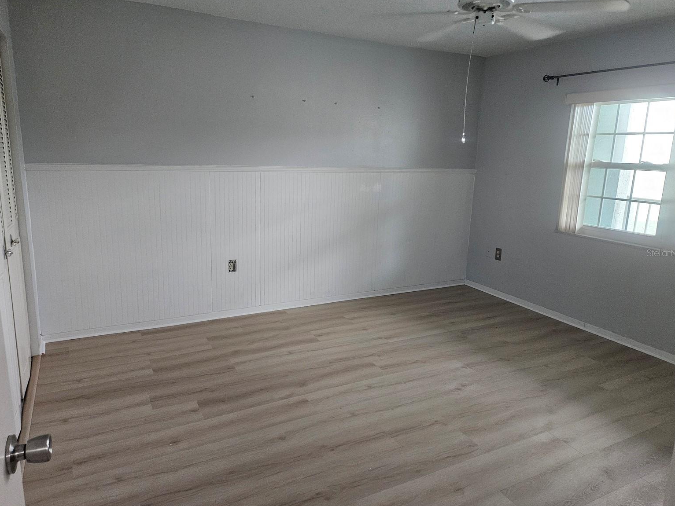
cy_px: 253
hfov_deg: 71.6
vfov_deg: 56.8
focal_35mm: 24
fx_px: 468
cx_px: 336
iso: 640
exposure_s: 1/120
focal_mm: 5.4
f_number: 1.8
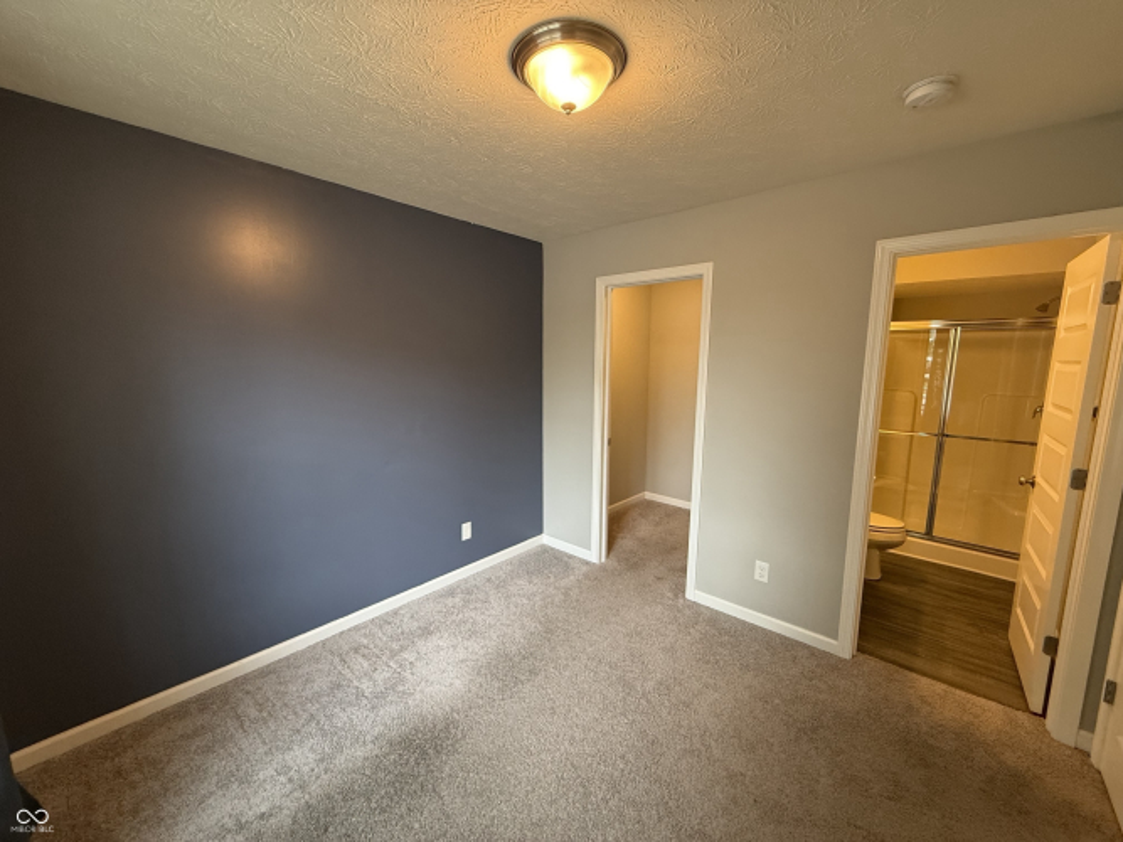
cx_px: 562
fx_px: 454
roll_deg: -0.3
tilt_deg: -7.0
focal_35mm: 14
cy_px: 421
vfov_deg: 85.7
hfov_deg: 102.1
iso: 320
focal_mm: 2.22
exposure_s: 1/120
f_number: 2.2
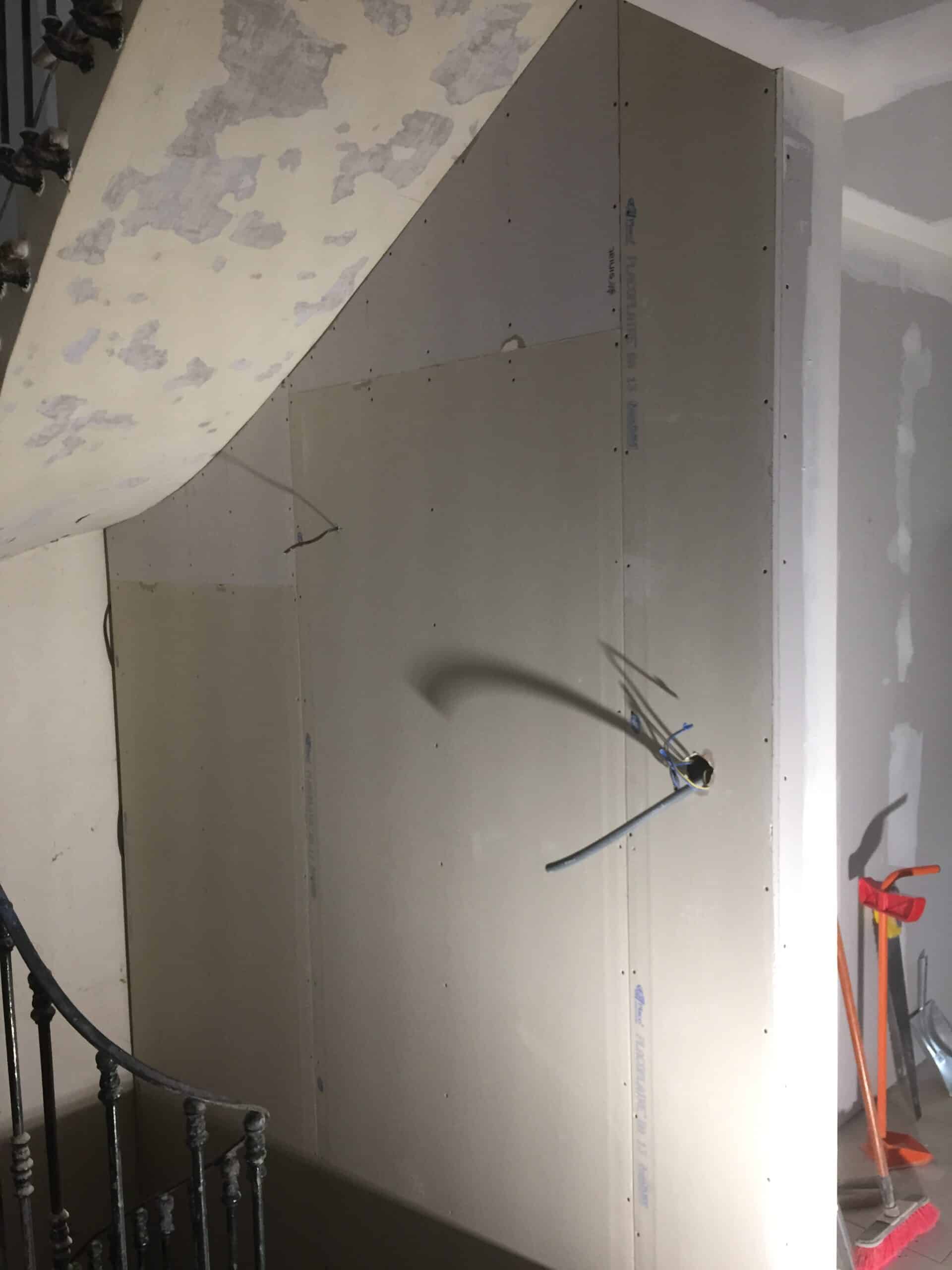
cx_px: 476
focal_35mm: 29
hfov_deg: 48.2
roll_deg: +1.6
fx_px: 1063
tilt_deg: -5.0
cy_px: 635
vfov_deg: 61.7
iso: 160
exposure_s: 1/33
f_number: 2.2
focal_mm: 4.15
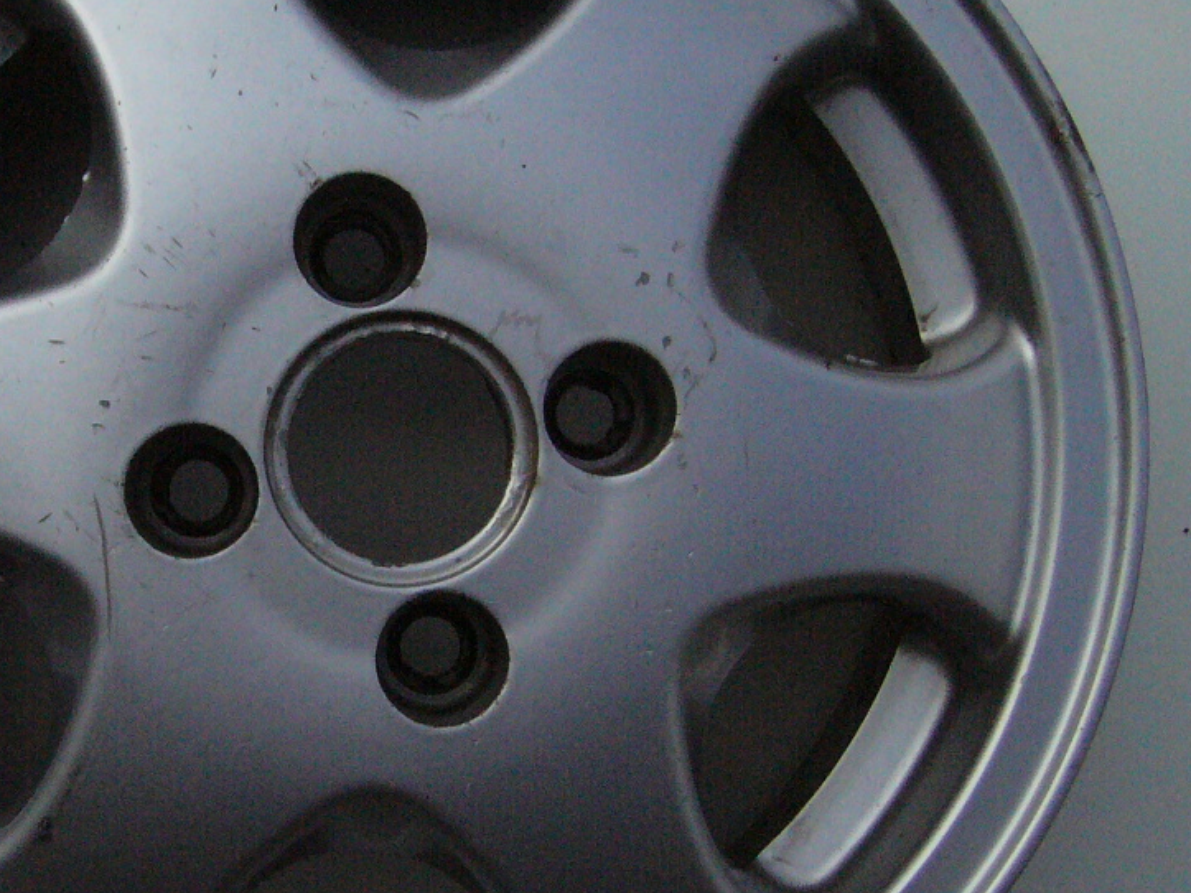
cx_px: 371
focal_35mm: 62
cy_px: 460
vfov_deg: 23.6
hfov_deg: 30.9
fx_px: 2133
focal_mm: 5.8
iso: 400
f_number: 5.6
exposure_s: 1/1600
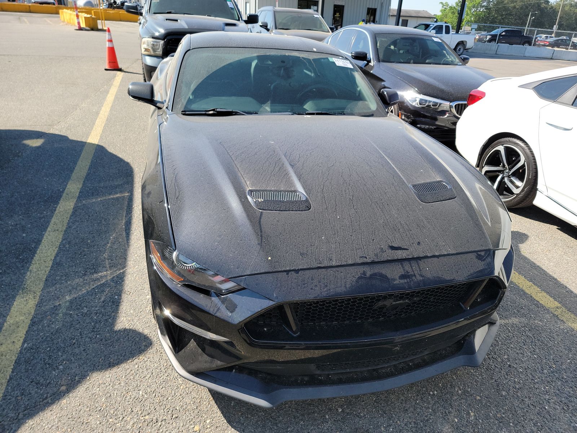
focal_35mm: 24
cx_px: 288
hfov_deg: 71.6
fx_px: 400
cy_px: 216
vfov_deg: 56.8
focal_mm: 6.7
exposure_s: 1/429
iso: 50
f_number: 1.8
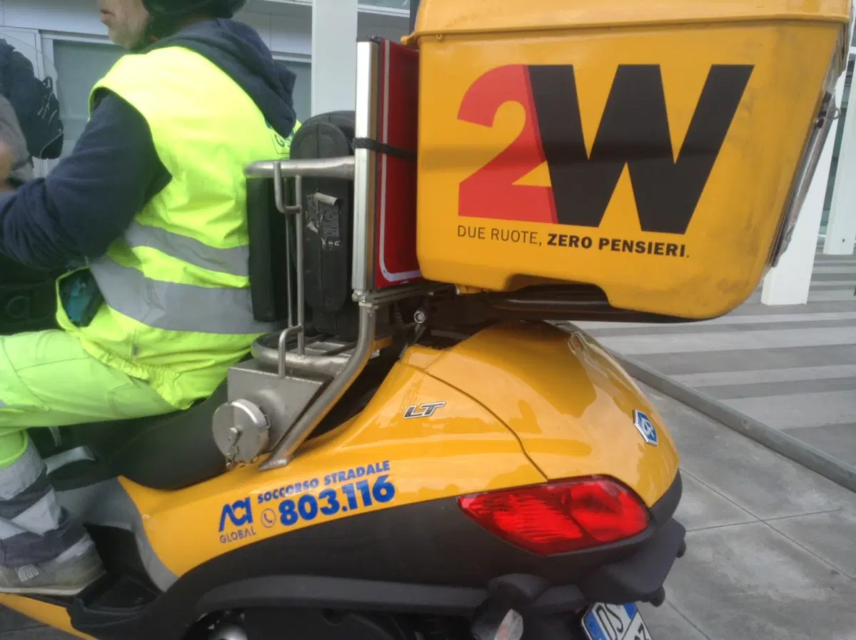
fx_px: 815
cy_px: 320
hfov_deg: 55.4
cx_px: 428
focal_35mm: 33
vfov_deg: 42.9
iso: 25
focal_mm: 3.3
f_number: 2.4
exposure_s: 1/120
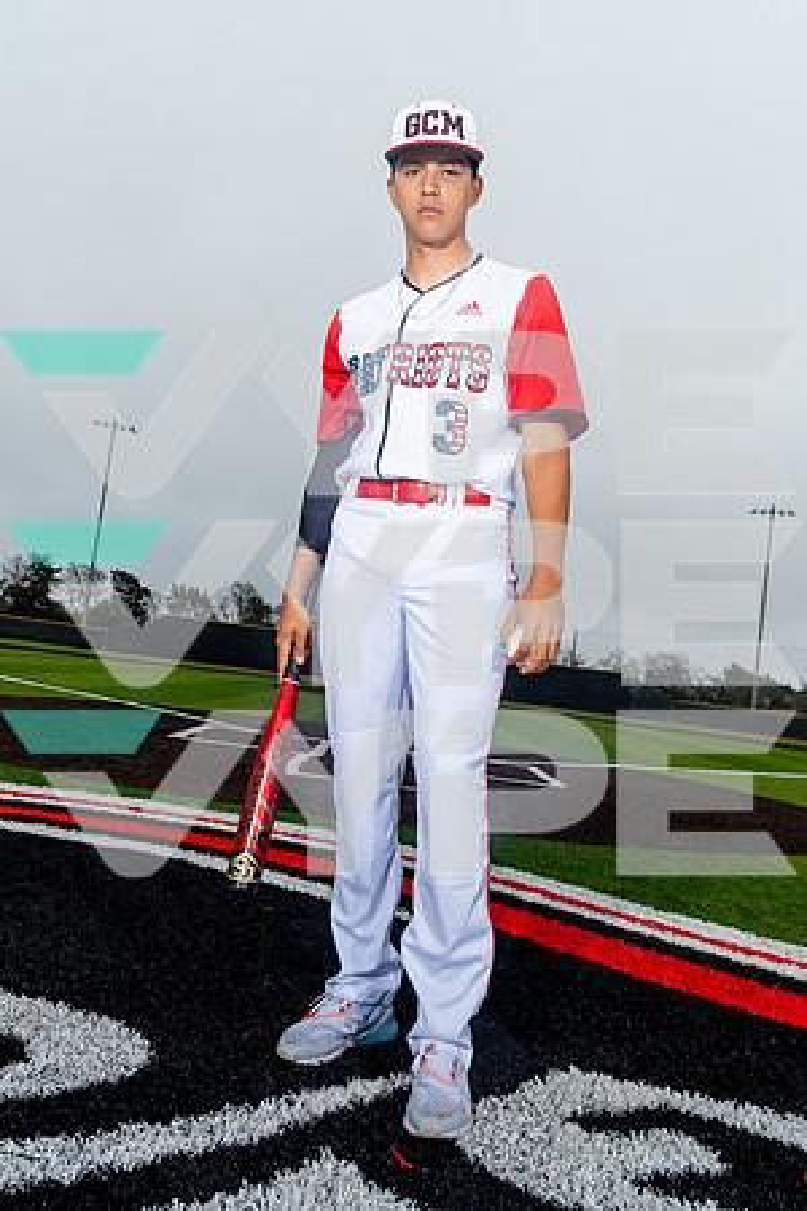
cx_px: 404
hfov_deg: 42.3
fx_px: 1042
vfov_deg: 60.3
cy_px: 606
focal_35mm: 31
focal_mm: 31
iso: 320
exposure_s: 1/125
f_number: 8
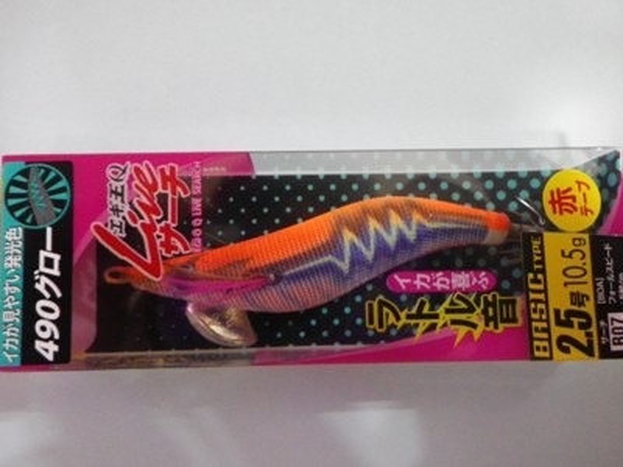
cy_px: 234
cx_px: 312
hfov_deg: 63.4
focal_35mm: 28
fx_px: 504
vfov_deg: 49.7
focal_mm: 5
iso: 800
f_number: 3.5
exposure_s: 1/6
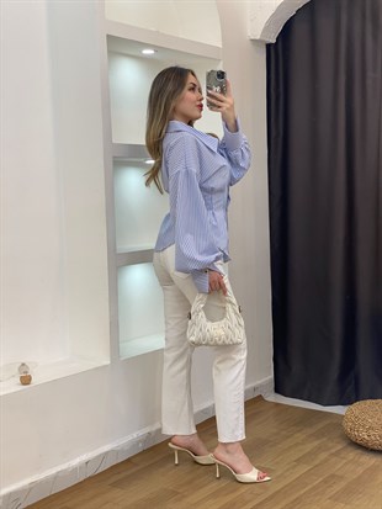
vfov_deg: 36.8
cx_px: 191
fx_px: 765
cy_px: 254
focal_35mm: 52
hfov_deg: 28.0
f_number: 2
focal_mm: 6
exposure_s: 1/100
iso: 64
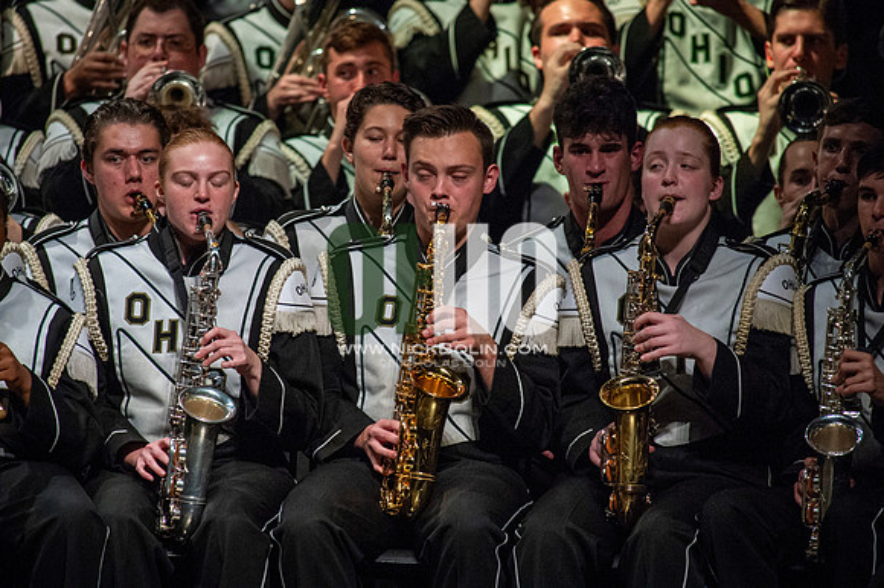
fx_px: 14724
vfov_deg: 2.3
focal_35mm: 600
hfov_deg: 3.4
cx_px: 442
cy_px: 294
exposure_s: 1/400
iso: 5000
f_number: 5.6
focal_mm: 600
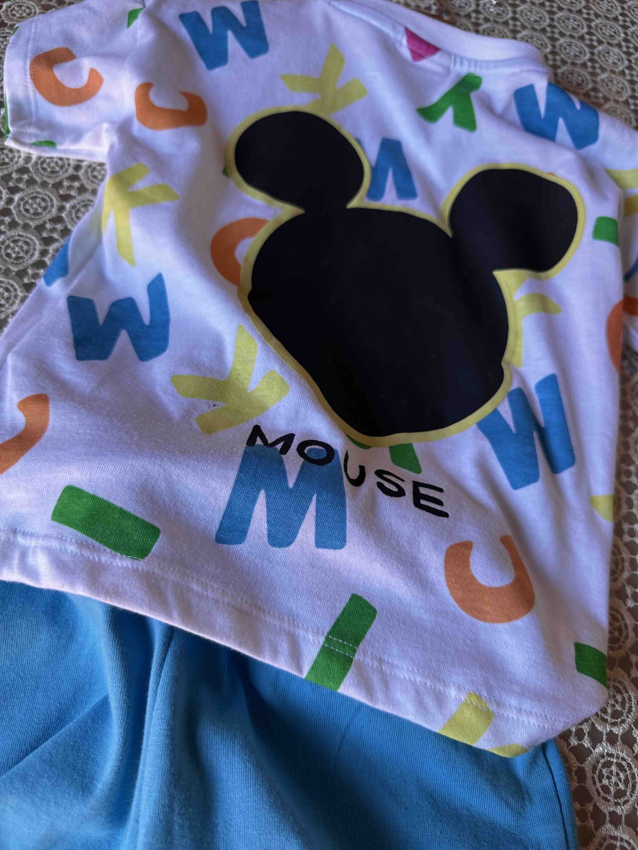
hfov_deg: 56.8
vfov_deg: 71.6
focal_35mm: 24
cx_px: 319
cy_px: 425
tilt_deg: -66.0
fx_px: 590
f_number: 1.78
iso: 125
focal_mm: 6.86
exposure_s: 1/121
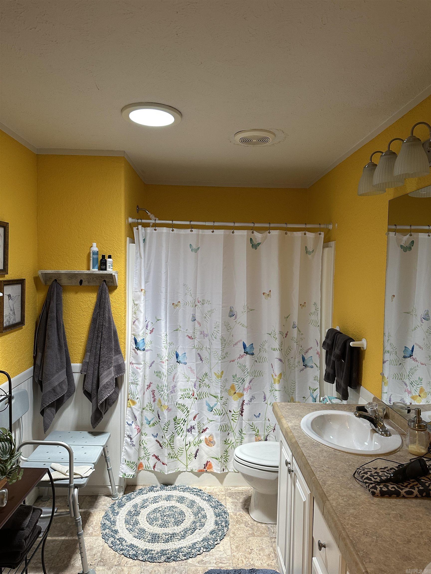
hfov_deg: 56.8
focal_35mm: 24
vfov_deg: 71.6
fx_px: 398
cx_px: 216
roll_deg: -1.9
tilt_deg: -2.0
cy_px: 287
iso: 160
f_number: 1.78
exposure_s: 1/60
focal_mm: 6.86
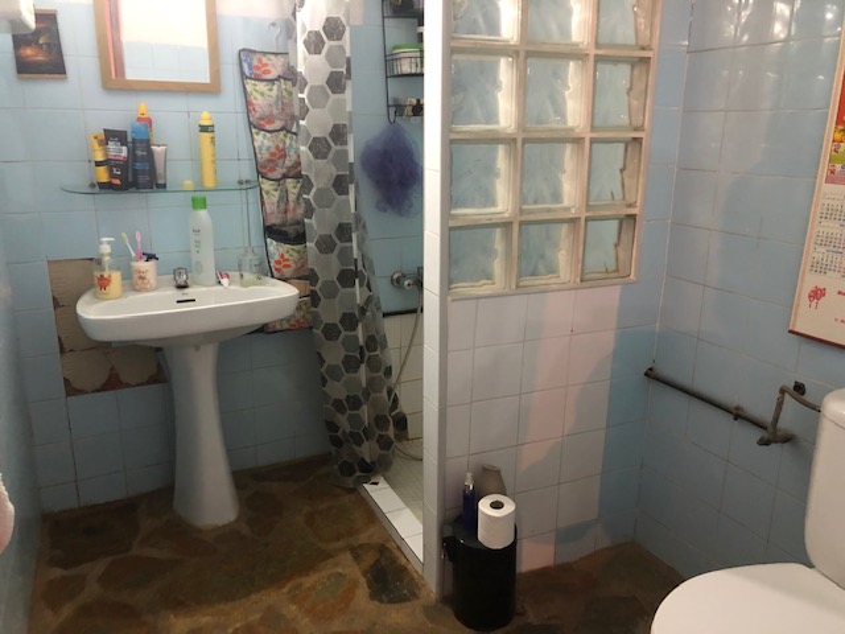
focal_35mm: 28
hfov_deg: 63.4
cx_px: 422
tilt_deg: -15.9
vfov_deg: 49.7
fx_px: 683
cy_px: 317
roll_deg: -0.1
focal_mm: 3.99
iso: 100
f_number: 1.8
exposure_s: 1/6
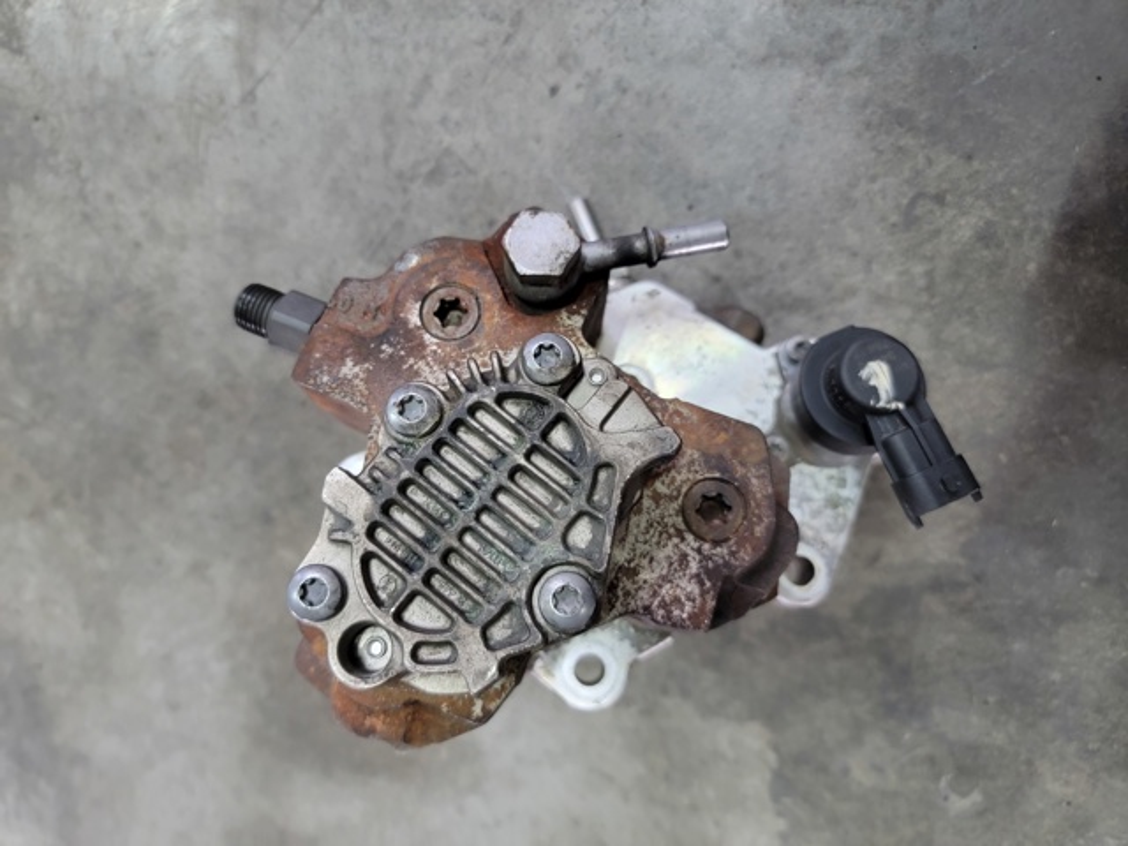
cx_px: 564
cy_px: 423
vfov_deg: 56.8
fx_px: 782
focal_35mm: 24
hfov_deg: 71.6
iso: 400
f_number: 1.8
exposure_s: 1/50
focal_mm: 6.7
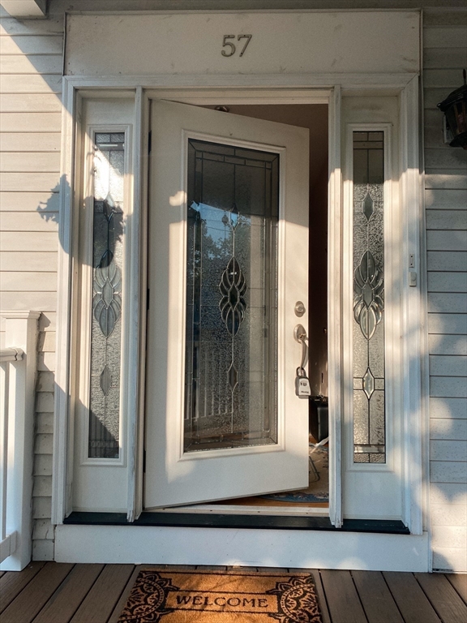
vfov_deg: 67.3
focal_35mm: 26
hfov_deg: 53.1
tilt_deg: +3.0
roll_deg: -0.9
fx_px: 468
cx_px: 234
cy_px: 312
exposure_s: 1/1678
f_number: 1.8
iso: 32
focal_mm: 4.25
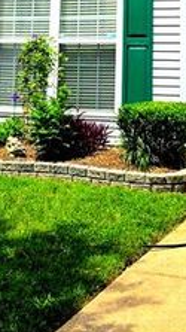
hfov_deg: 15.9
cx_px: 158
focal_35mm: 75
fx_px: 659
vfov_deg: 26.3
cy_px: -22
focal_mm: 6.3
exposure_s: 1/5000
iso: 80
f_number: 1.7
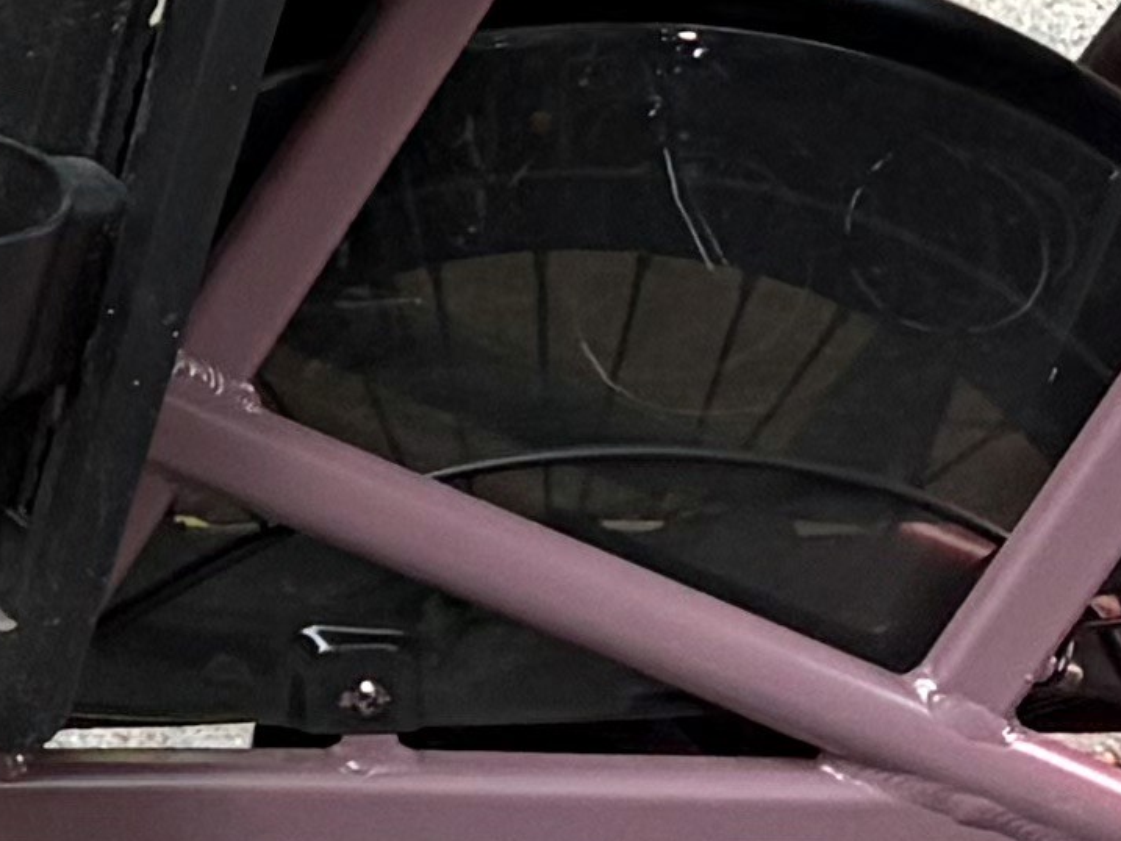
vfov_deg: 7.0
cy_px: -619
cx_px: -1012
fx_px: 6705
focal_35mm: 207
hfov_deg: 9.1
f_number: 1.6
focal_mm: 5.96
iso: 500
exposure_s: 1/25
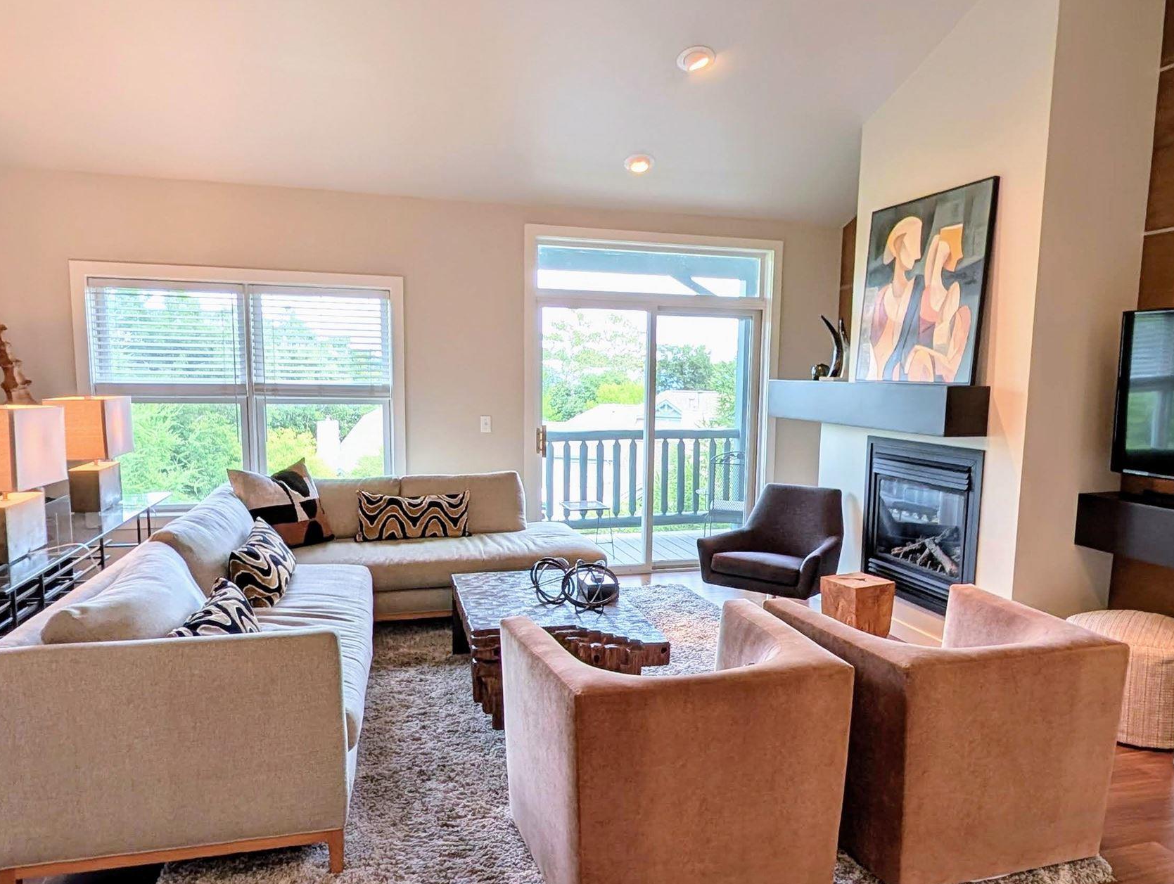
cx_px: 611
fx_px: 747
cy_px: 482
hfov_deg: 76.3
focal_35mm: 22
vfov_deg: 61.1
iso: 50
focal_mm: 2.02
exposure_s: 1/120
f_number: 1.7
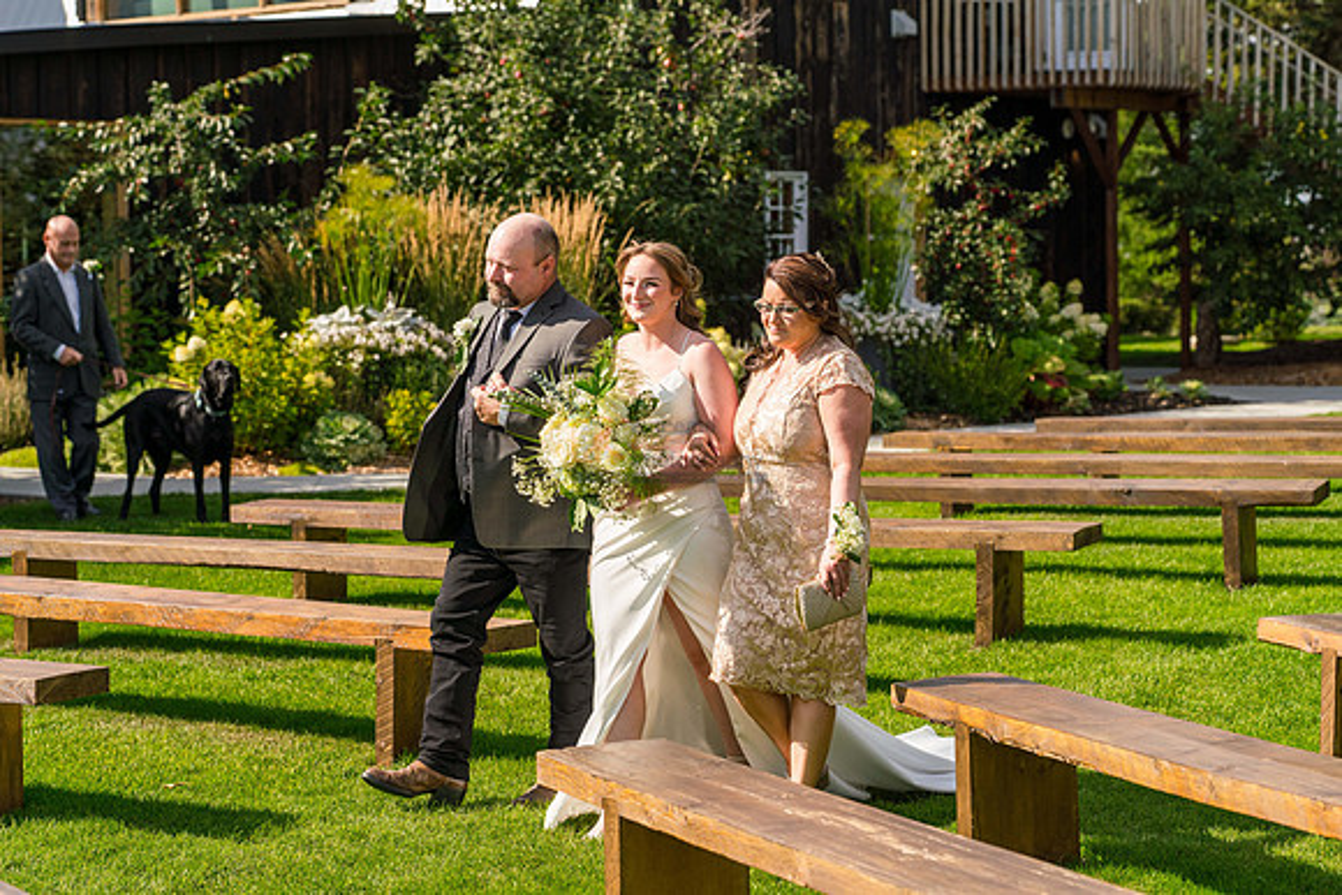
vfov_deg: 17.3
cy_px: 448
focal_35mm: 79
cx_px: 671
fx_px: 2945
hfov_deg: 25.7
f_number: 4.5
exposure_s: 1/2000
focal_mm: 79
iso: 400
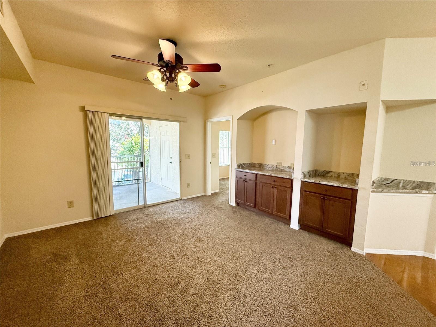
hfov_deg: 102.1
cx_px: 218
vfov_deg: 85.7
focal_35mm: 14
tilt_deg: -5.6
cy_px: 164
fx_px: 176
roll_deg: -0.3
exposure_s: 1/120
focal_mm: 2.22
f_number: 2.2
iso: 400
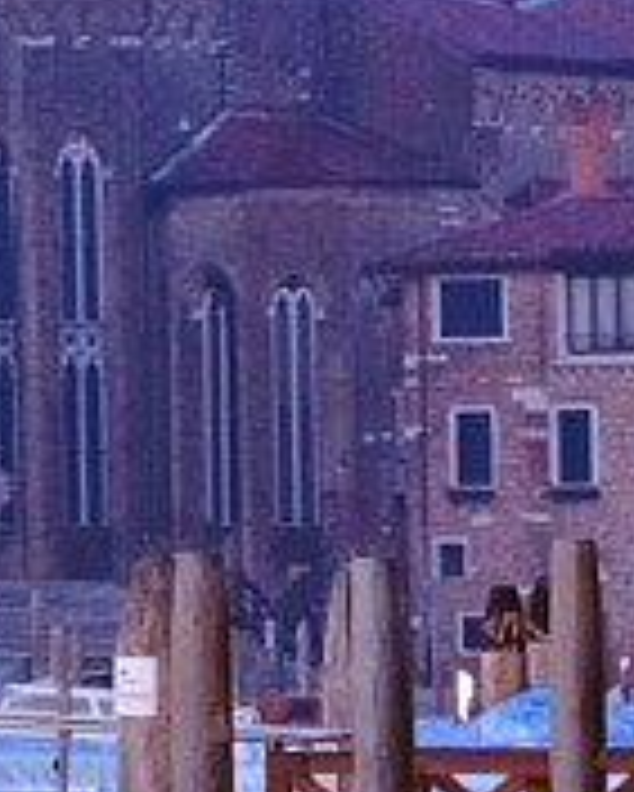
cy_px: 32
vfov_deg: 3.8
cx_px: -2873
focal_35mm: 504
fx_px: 11811
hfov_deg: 2.9
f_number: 11
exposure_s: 1/1.2
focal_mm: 39
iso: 200
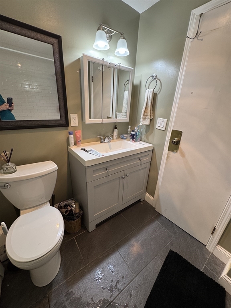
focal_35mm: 14
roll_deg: -1.5
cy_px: 154
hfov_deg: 85.7
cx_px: 116
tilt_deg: -20.5
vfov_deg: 102.1
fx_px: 125
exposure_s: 1/120
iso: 160
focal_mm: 2.22
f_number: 2.2
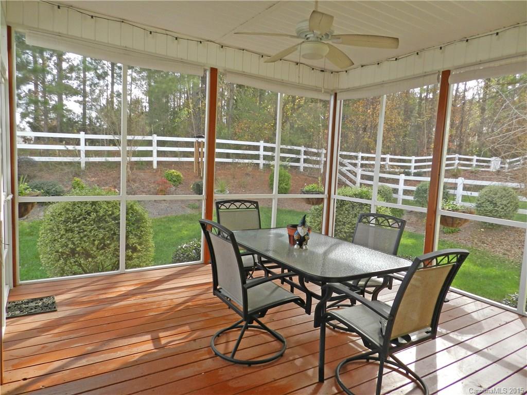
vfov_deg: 58.9
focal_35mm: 23
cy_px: 198
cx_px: 264
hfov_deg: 73.9
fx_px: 350
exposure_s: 1/200
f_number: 3.4
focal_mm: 4
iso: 160
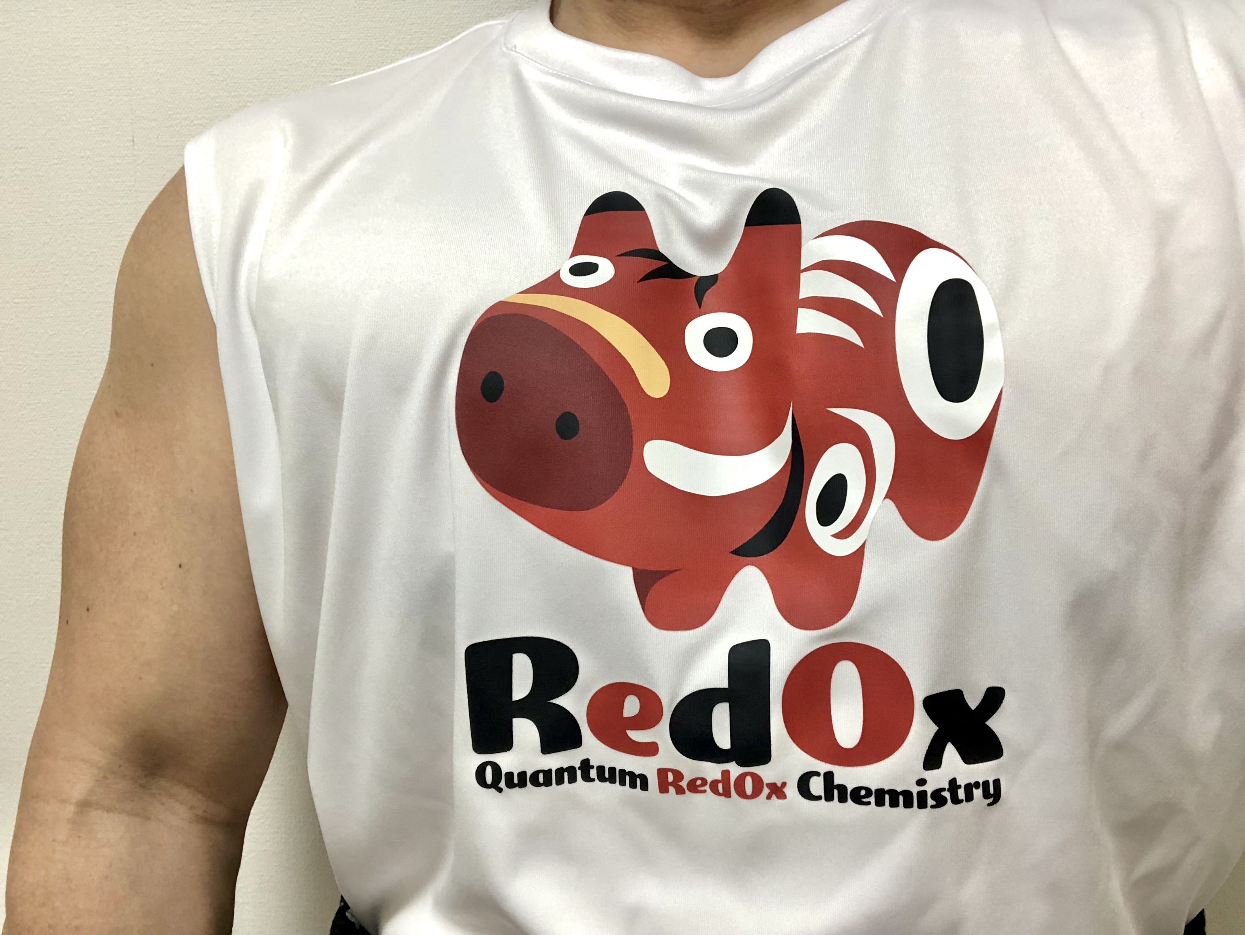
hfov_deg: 56.8
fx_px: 1152
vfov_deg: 44.2
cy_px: 468
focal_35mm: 32
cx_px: 622
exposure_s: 1/50
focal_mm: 2.87
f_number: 2.2
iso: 80
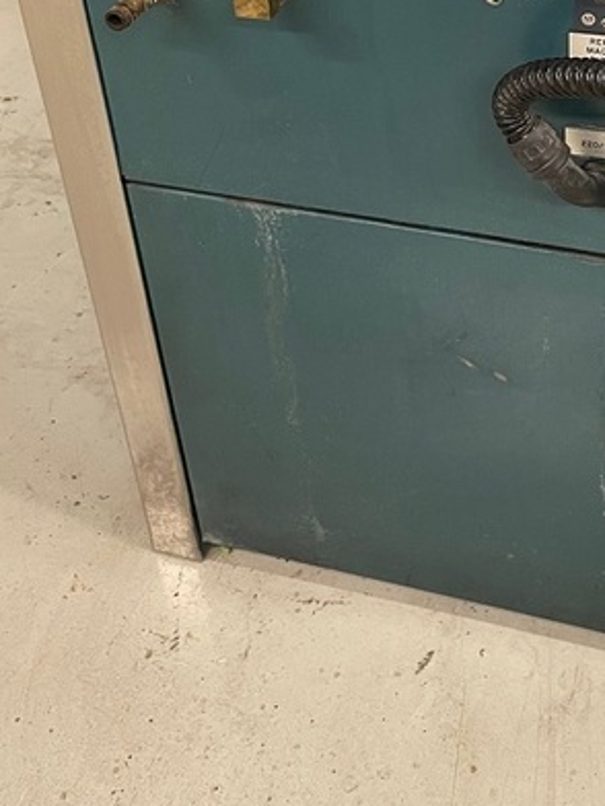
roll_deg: +1.3
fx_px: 1235
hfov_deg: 27.0
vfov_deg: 33.7
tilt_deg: -30.3
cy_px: 39
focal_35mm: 53
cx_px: 482
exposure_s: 1/60
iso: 400
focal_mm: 4.2
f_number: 1.6
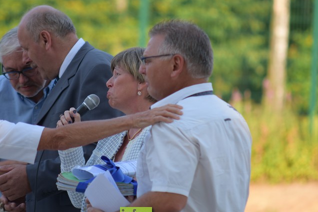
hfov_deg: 5.7
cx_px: 136
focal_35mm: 362
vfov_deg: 3.8
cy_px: 64
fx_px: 3200
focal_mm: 150
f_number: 2.8
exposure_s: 1/400
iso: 100
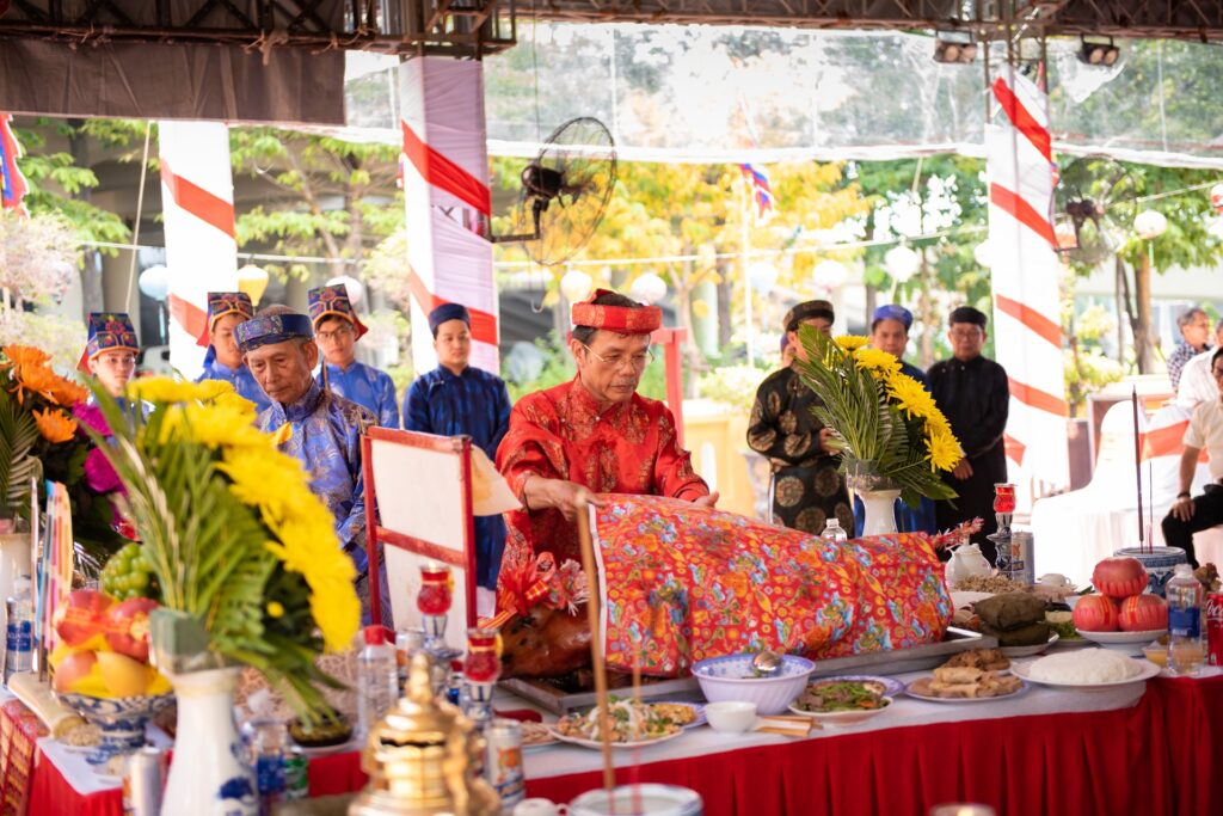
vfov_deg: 24.6
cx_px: 612
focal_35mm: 55
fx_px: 1869
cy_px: 408
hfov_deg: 36.2
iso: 320
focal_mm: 55
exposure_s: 1/200
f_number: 2.8
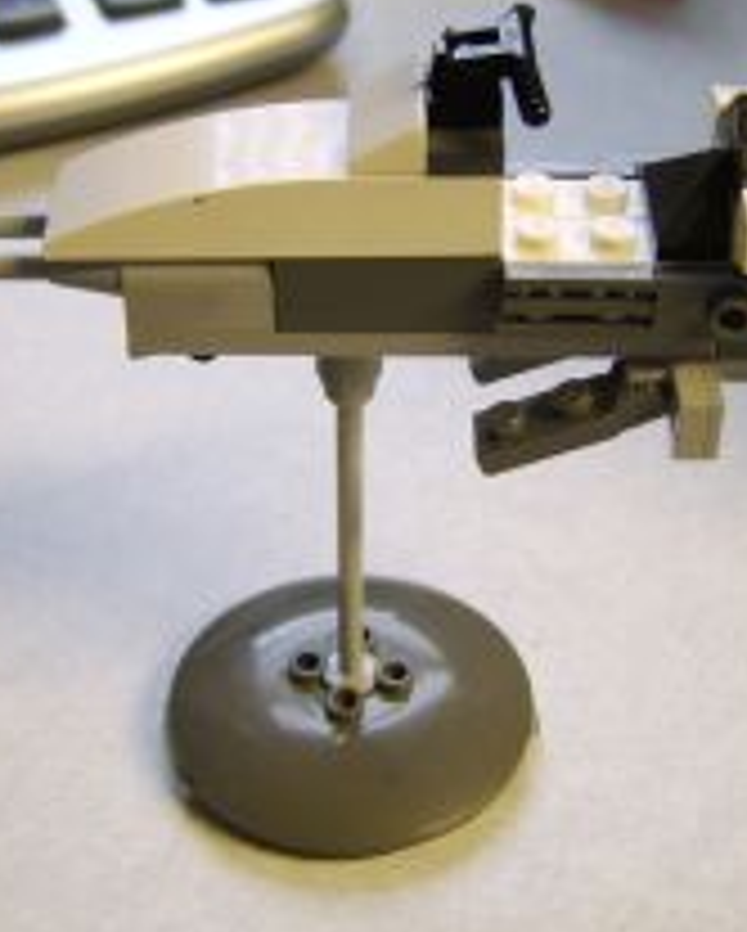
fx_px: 1545
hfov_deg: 27.1
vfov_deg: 33.3
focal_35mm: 56
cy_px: 333
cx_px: 446
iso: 71
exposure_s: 1/10
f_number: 2.7
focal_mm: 8.13
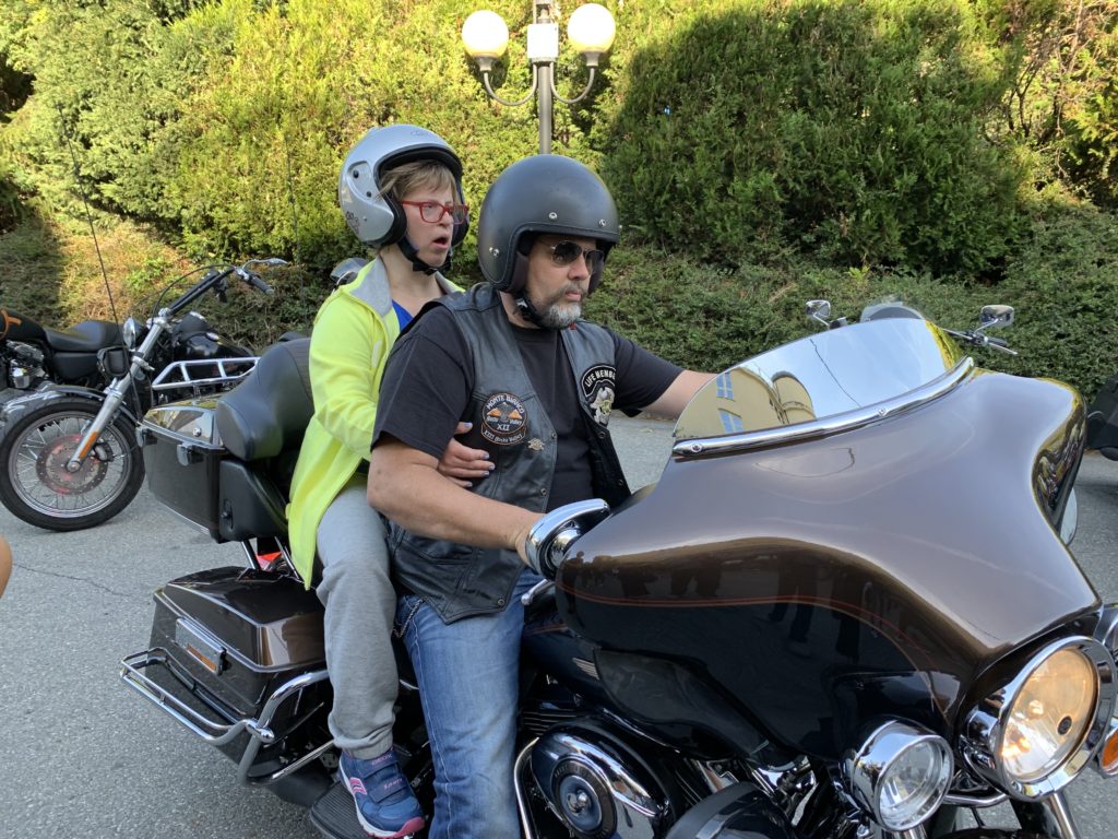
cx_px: 559
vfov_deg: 53.1
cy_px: 420
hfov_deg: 67.3
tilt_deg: -9.1
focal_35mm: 26
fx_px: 840
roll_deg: +0.7
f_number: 1.8
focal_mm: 4.25
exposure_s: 1/122
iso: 32
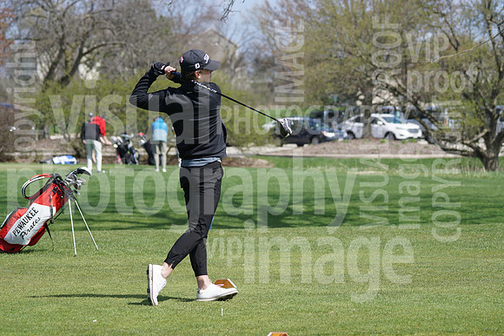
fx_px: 2310
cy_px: 168
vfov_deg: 8.3
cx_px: 252
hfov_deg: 12.4
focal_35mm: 165
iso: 250
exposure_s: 1/1250
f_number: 4.5
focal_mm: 110
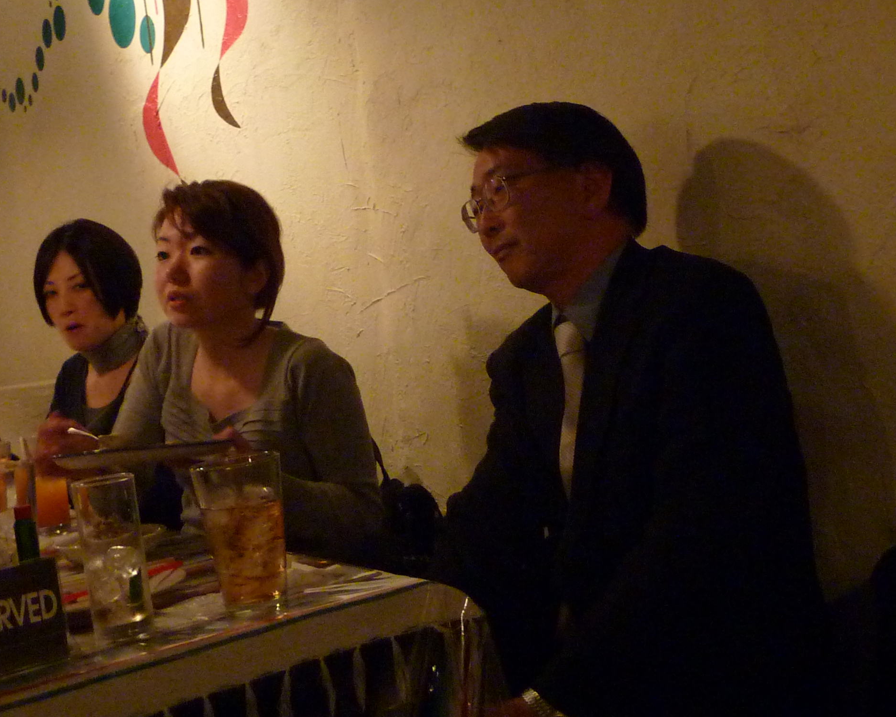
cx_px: 481
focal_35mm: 51
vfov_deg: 29.7
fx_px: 1352
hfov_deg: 36.6
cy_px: 360
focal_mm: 4.4
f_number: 3.3
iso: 400
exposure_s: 1/8
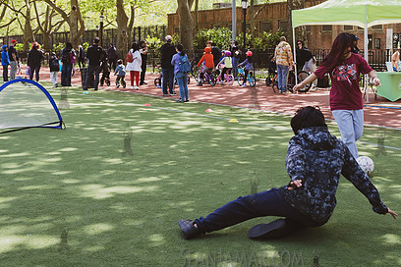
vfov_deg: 24.9
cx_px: 254
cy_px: 92
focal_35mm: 54
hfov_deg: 36.6
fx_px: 601
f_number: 3.5
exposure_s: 1/400
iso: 200
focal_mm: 38
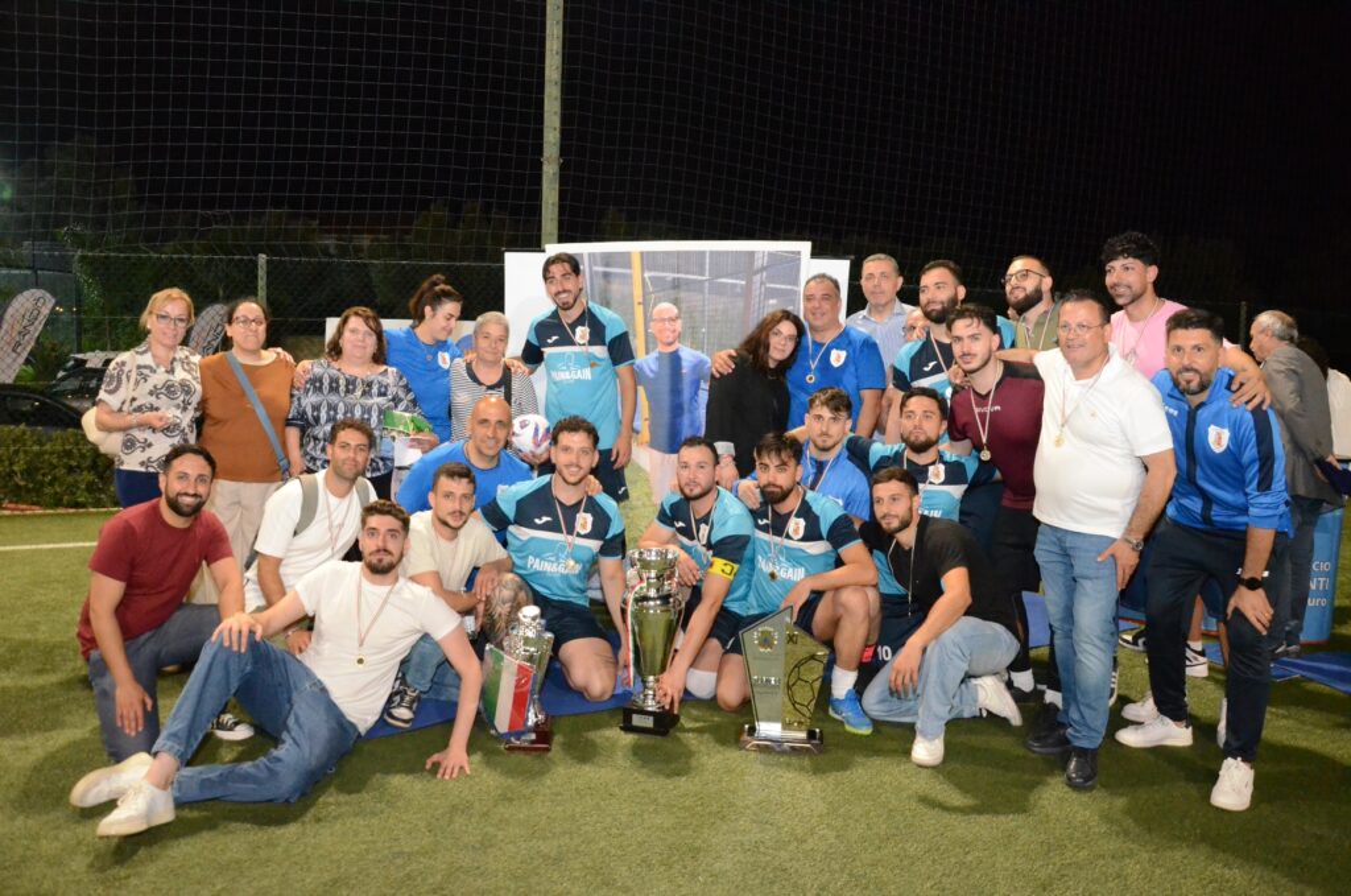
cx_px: 676
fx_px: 1011
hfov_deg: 67.5
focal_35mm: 27
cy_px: 448
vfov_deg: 47.8
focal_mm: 18
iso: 6400
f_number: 5
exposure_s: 1/100
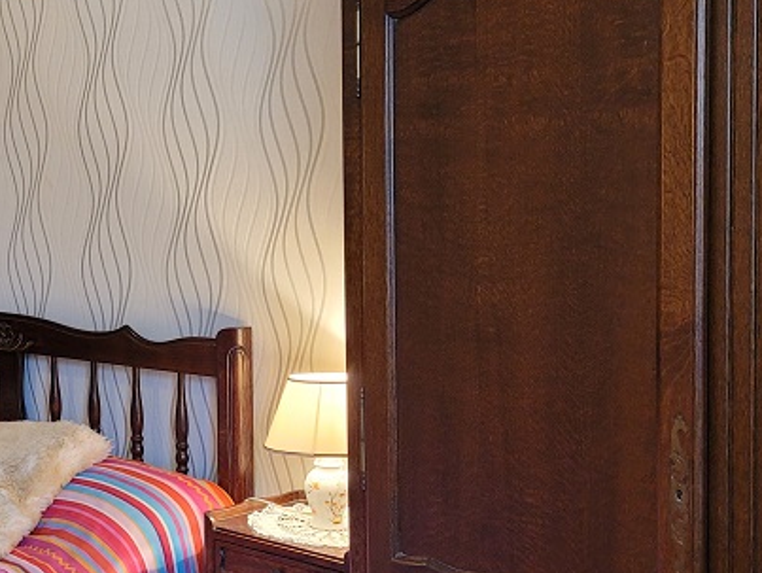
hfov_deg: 27.0
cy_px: 278
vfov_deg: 22.3
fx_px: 1454
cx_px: -70
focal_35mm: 66
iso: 250
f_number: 1.8
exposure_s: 1/50
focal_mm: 5.4
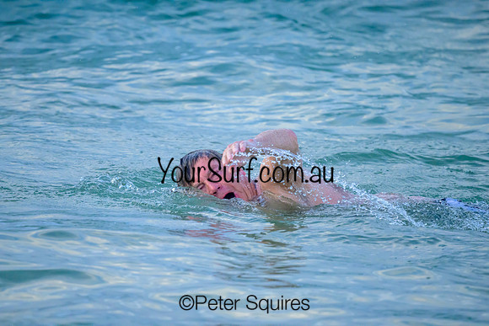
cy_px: 163
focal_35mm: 800
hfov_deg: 2.6
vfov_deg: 1.7
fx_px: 10869
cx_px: 244
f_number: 6.3
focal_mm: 800
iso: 3200
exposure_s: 1/2000
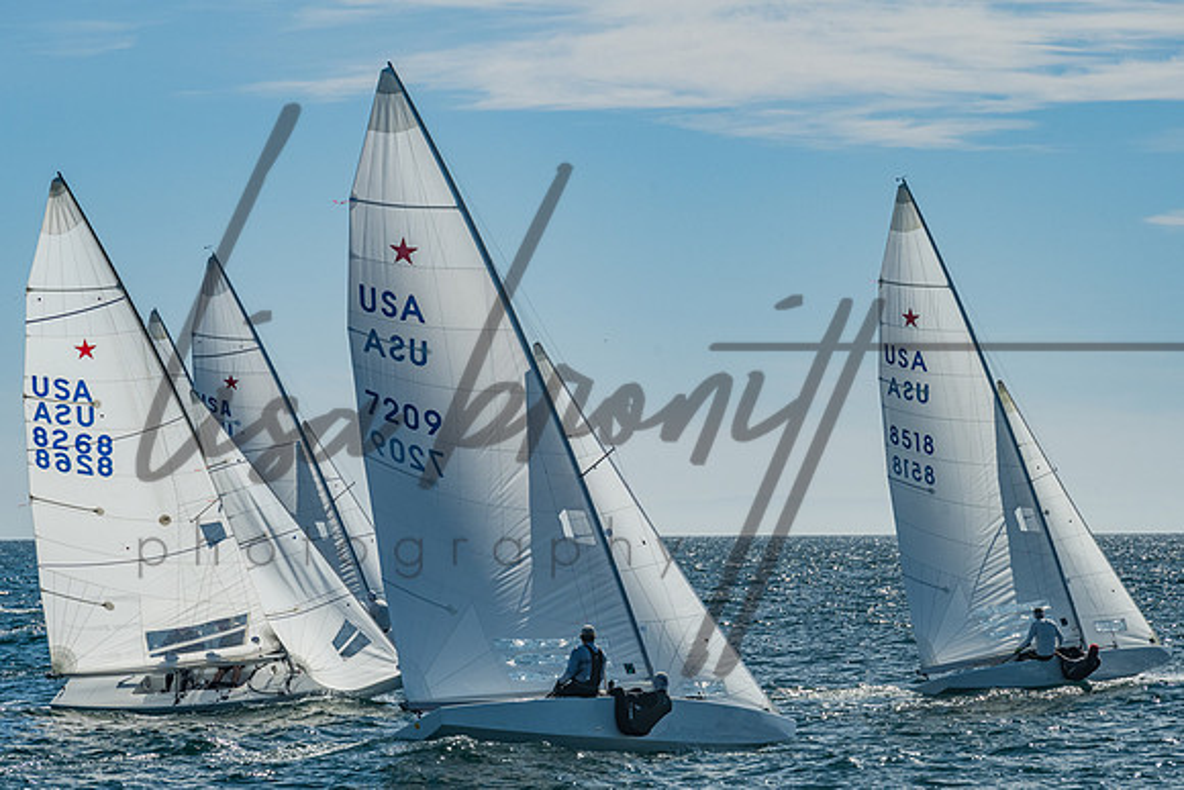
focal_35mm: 178
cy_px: 459
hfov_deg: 11.5
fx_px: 5871
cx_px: 562
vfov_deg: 7.7
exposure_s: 1/1000
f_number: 10
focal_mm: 150
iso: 400
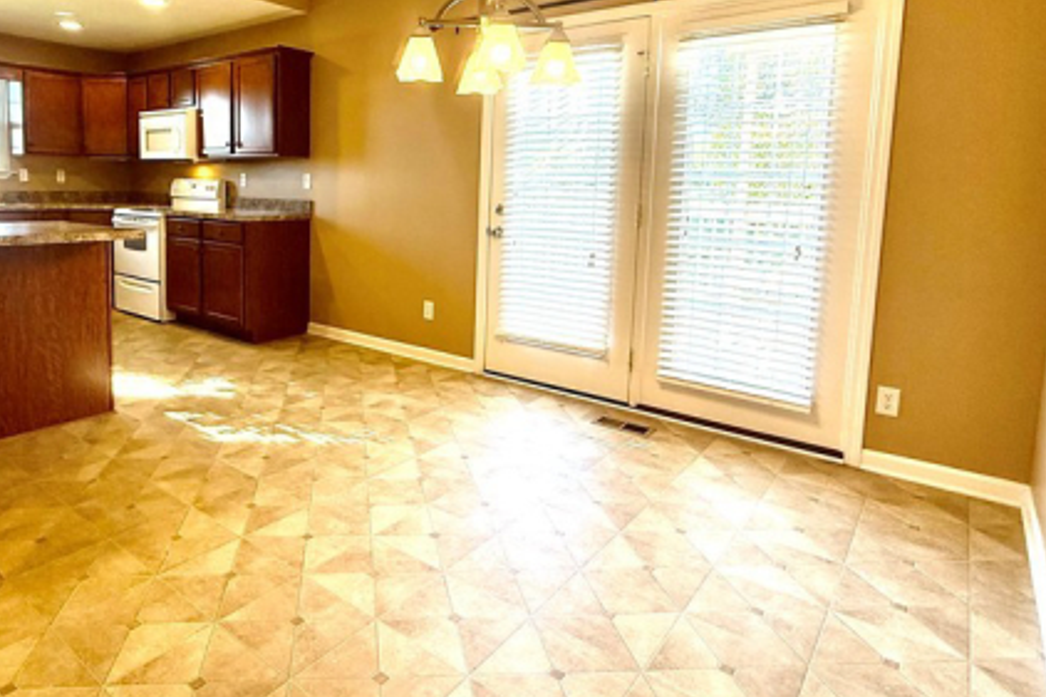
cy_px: 251
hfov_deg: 74.9
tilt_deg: -5.1
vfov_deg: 54.3
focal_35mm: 23
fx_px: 668
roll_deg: -0.8
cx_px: 395
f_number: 2.2
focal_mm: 2.22
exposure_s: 1/120
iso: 125
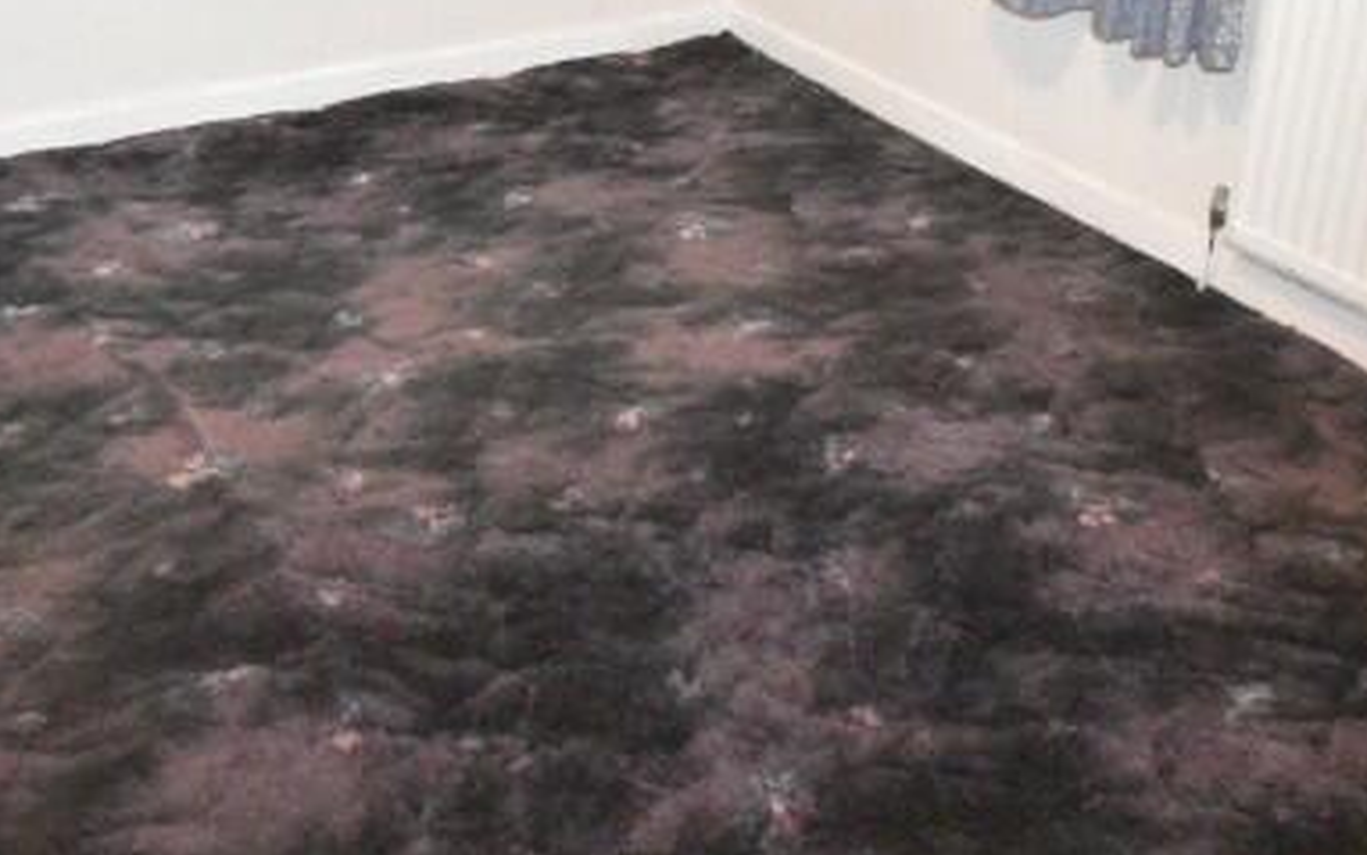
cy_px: -27
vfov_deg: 29.0
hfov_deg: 48.1
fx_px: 1528
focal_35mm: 41
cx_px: 590
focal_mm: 10
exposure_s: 1/125
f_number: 4.5
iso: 8000
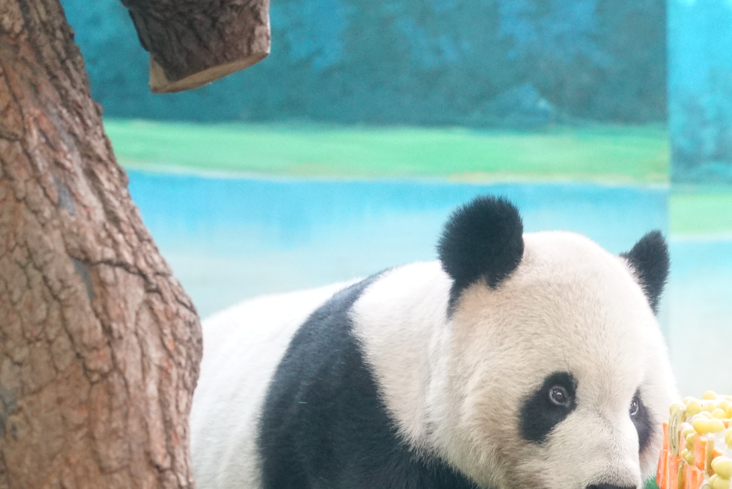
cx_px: 684
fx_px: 3539
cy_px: 454
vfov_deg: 7.9
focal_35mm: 174
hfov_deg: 11.7
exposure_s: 1/250
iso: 6400
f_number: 4.5
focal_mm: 81
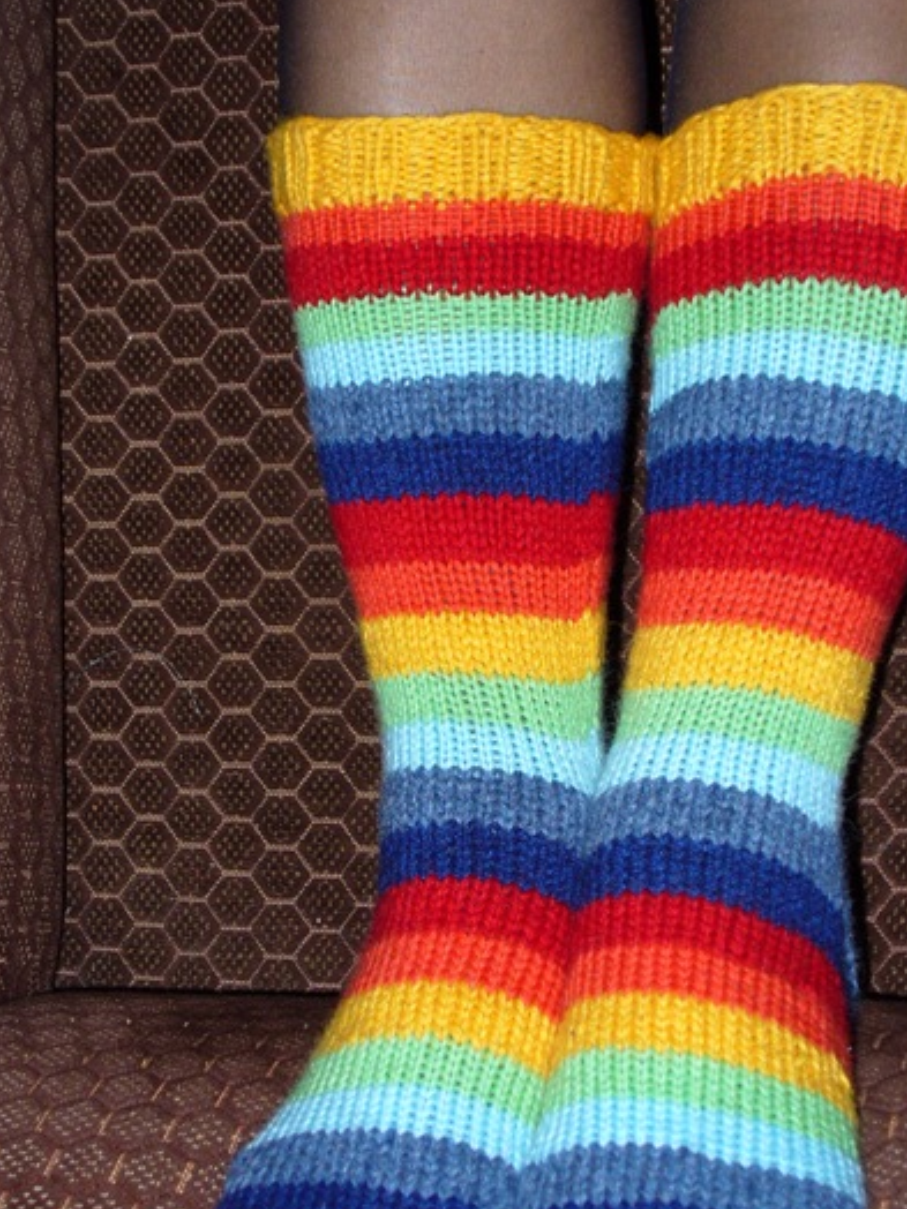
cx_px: 489
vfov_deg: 29.3
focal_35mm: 66
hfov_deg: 22.2
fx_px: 2306
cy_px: 727
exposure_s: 1/30
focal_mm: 8.9
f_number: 3.1
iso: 80
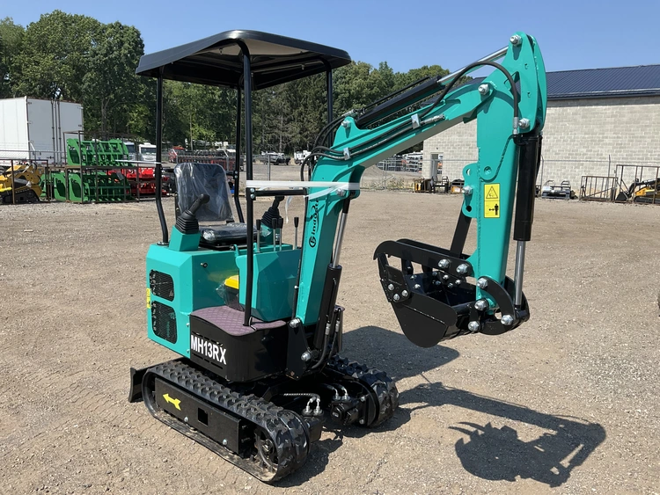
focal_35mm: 29
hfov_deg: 61.6
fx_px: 553
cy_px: 248
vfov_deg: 48.3
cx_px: 330
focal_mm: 3
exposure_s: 1/1412
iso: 25
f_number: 1.8
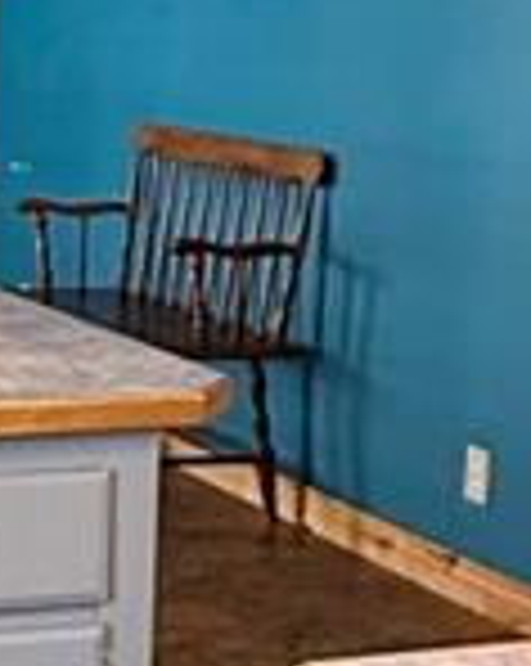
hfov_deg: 13.5
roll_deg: -2.4
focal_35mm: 111
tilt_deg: -5.7
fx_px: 2185
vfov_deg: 17.3
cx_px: -99
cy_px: 198
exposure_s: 1/120
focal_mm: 2.22
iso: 250
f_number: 2.2
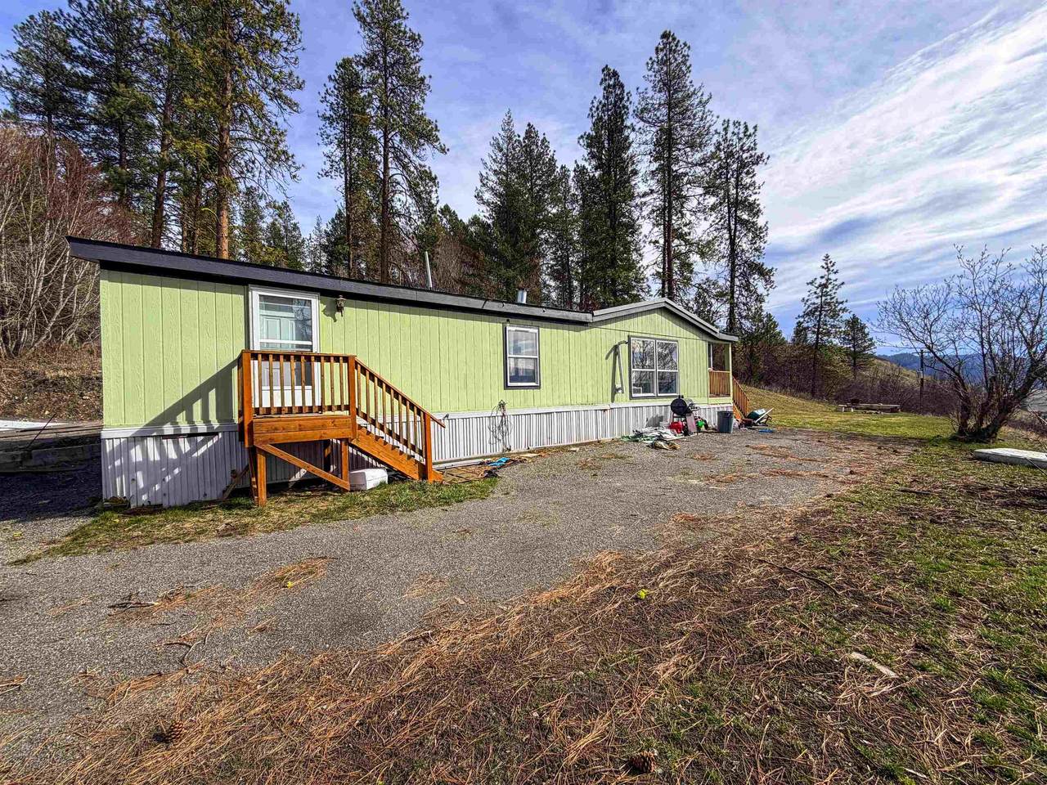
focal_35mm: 14
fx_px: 423
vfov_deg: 85.7
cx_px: 524
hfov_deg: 102.1
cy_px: 392
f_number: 2.2
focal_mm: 2.22
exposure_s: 1/800
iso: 20
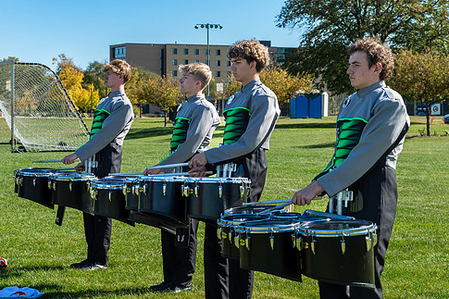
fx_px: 1297
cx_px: 239
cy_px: 125
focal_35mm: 104
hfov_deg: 19.6
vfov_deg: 13.2
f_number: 9
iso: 320
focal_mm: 70
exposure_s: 1/640
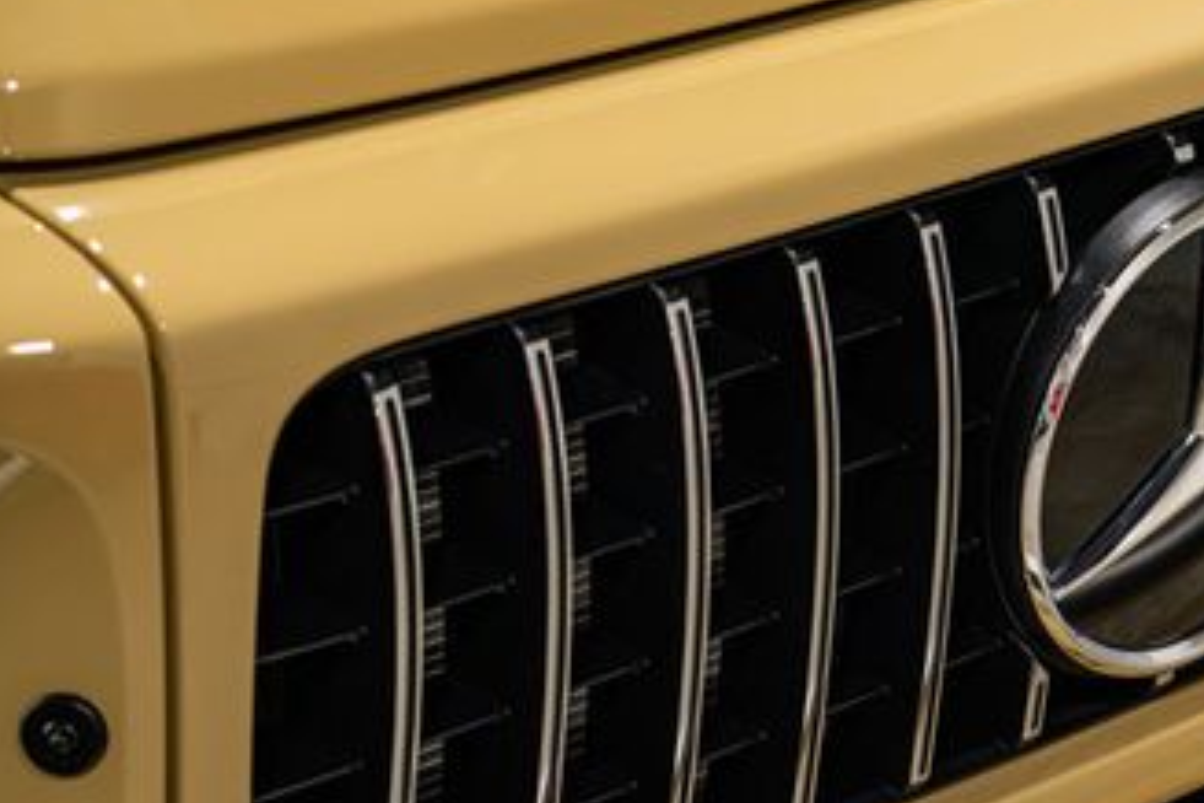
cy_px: 440
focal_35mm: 141
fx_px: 4715
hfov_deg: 14.4
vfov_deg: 9.7
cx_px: 1138
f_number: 4
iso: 1600
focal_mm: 72
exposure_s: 1/100
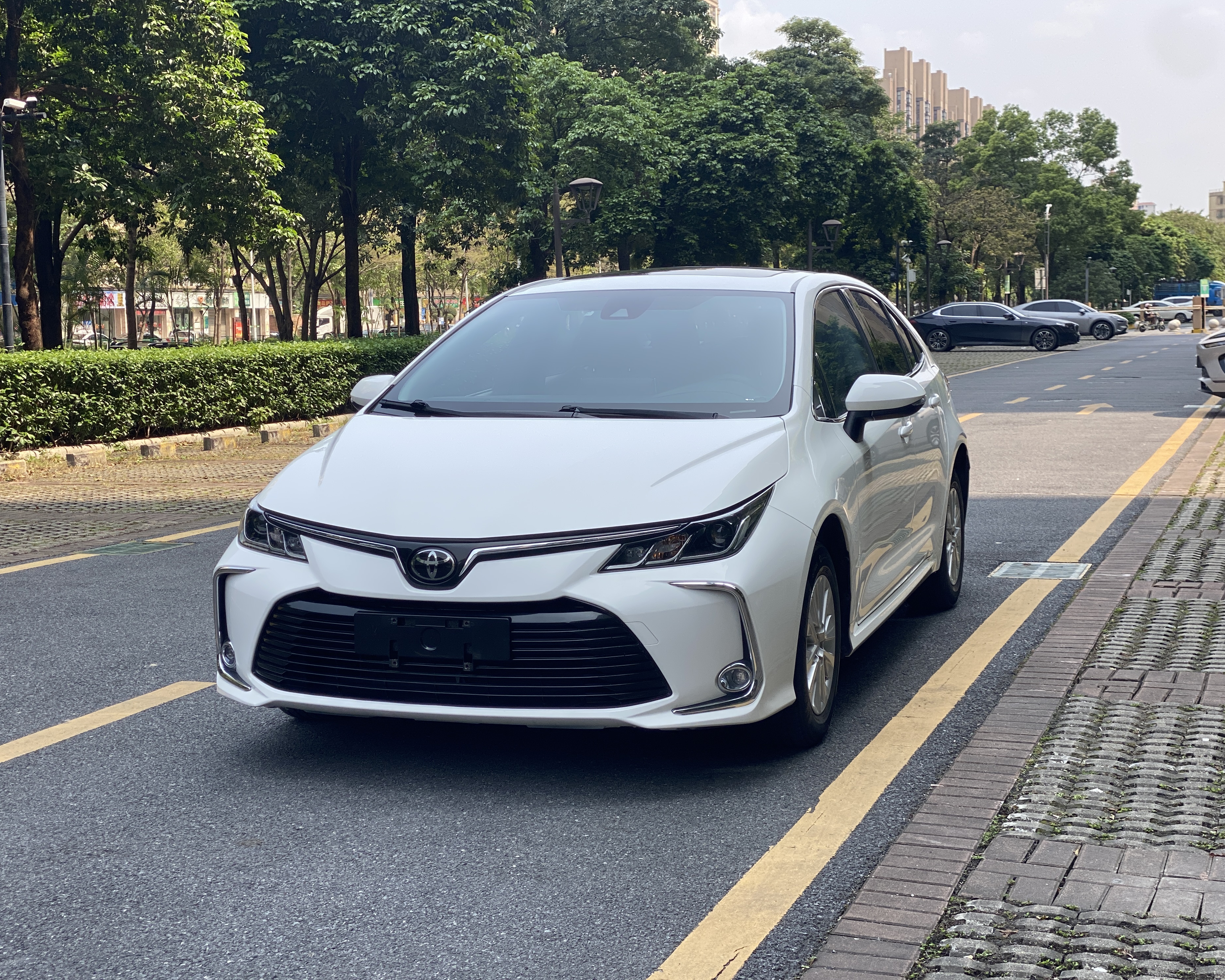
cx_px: 598
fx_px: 1994
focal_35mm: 55
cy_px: 483
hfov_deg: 34.1
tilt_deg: -5.0
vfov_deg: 27.6
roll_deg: +1.7
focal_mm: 6
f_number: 2
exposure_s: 1/571
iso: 20
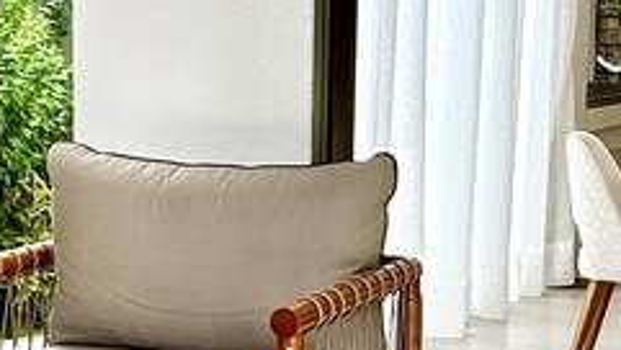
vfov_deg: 13.2
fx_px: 1500
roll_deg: -0.1
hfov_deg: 23.2
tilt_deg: -9.7
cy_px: 317
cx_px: 170
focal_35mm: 91
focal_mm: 2.22
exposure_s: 1/120
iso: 80
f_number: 2.2
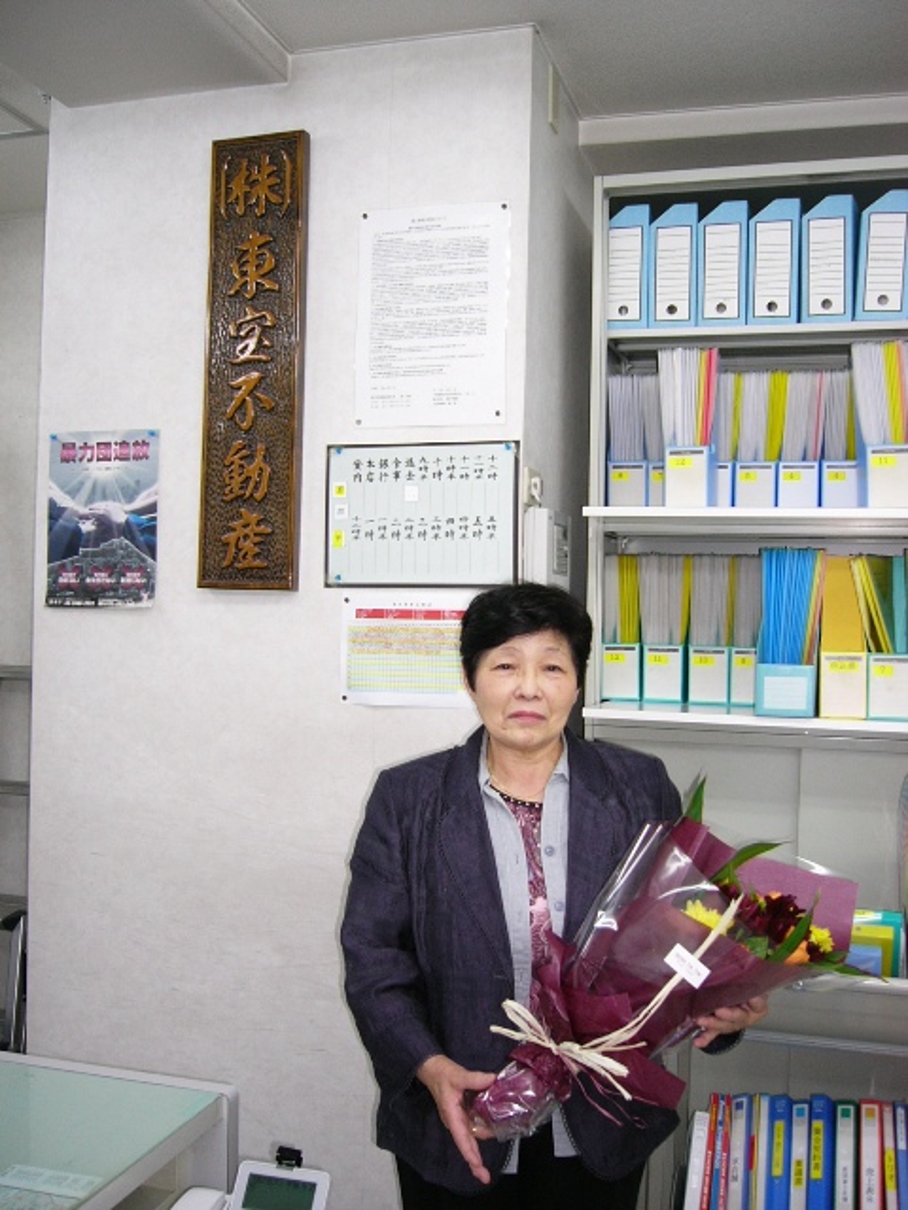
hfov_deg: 40.7
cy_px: 605
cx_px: 454
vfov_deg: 52.6
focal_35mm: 35
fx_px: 1224
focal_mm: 5.8
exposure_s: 1/25
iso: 50
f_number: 2.8
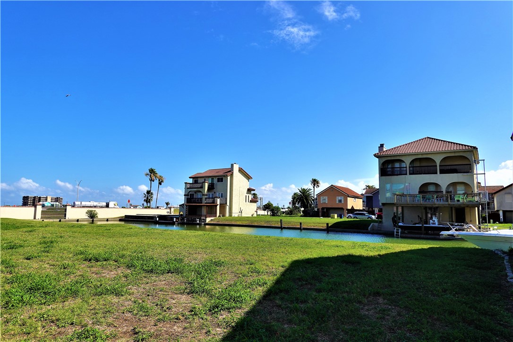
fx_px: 342
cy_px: 171
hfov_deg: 73.7
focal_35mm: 24
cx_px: 256
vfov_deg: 53.1
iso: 100
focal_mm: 9
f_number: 4.5
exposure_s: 1/1000
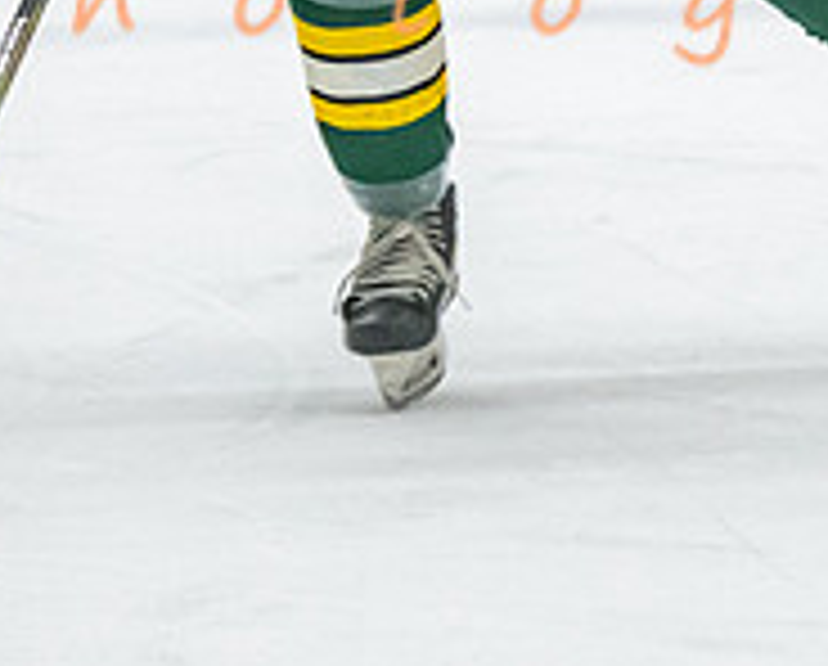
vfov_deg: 2.9
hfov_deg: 3.6
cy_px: -78
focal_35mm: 538
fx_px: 13212
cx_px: 604
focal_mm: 98
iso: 4000
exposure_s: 1/800
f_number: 2.8
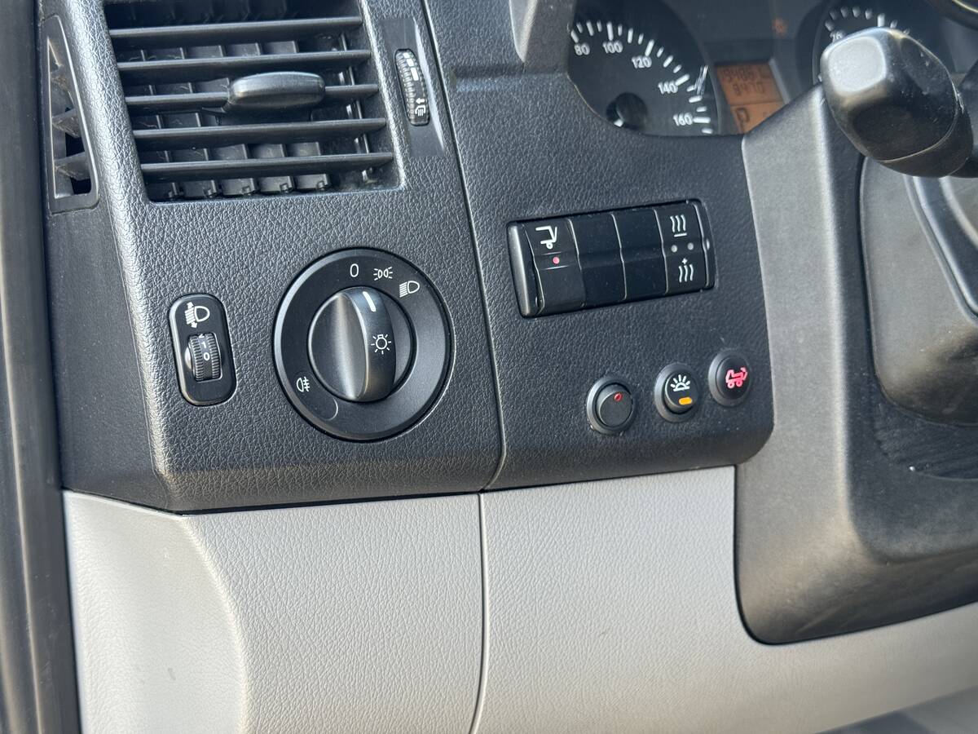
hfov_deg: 39.7
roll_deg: +0.3
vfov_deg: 30.3
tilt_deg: -15.6
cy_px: 367
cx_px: 489
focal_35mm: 48
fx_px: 1356
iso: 64
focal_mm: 6.76
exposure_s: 1/121
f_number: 1.78
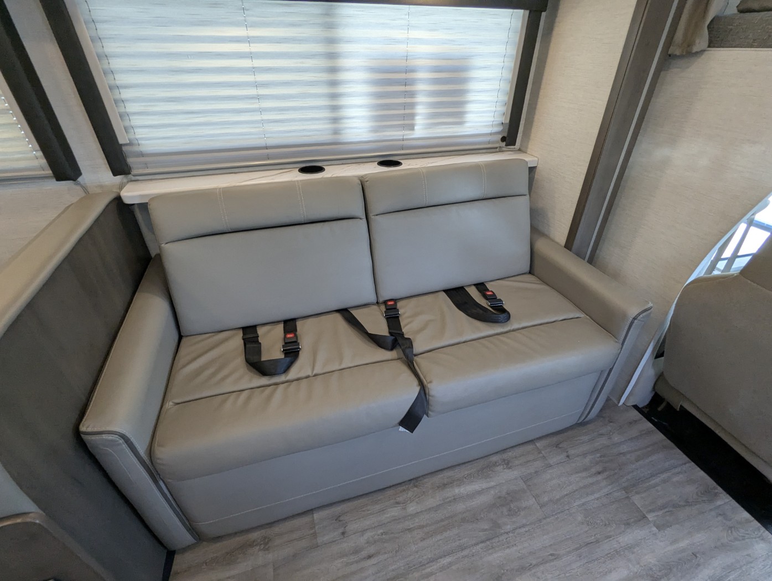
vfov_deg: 78.2
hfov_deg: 94.4
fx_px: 357
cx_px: 386
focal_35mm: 16
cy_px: 290
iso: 167
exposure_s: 1/198
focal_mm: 2.35
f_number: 2.2
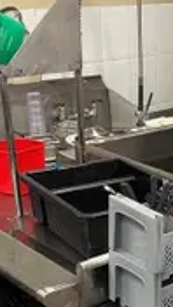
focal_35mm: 79
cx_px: 196
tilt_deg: -20.1
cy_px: 201
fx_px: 644
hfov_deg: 14.9
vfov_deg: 26.7
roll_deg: +0.2
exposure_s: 1/60
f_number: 1.78
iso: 125
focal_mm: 6.76
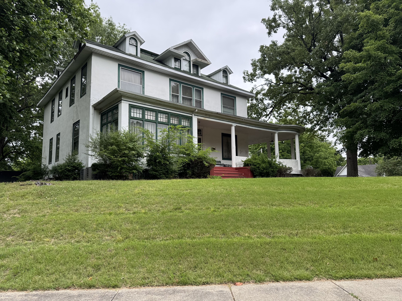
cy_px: 150
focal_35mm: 24
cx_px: 201
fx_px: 279
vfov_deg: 56.8
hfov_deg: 71.6
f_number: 1.78
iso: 80
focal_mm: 6.76
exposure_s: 1/832
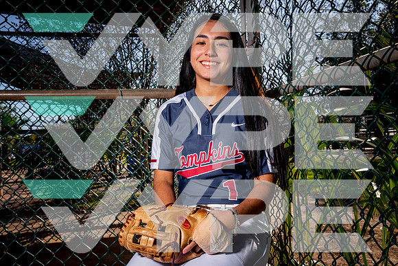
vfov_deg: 38.7
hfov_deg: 55.5
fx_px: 378
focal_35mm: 34
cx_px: 199
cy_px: 133
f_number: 13
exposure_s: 1/125
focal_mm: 34
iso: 200
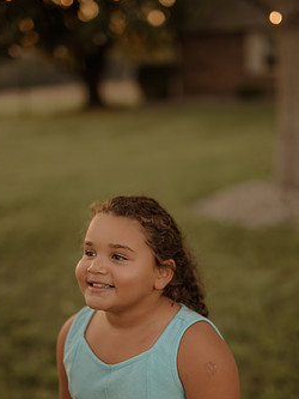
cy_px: 268
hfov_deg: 22.6
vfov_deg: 29.6
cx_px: 165
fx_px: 748
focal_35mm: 65
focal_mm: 50
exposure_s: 1/320
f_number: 2.8
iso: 200
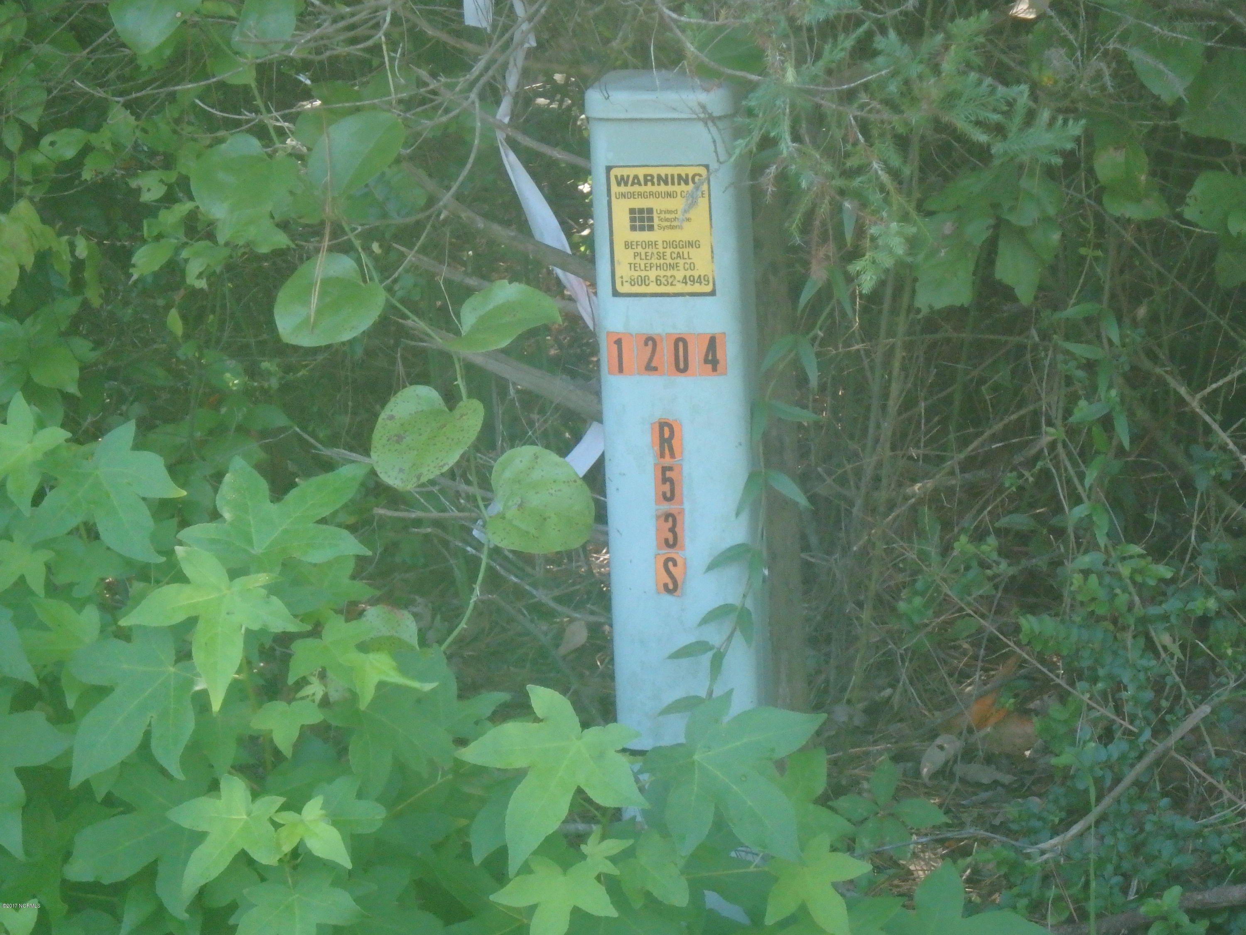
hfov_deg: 18.7
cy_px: 468
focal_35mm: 105
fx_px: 3779
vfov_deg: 14.1
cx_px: 623
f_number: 5.7
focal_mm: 18.7
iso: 800
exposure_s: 1/60
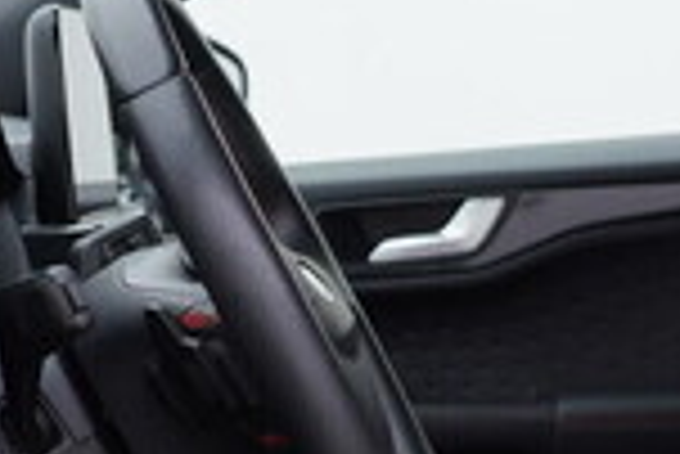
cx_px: 549
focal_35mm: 131
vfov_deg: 10.4
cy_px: 398
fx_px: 2477
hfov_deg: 15.5
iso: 125
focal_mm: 24
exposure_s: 1/50
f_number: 3.2
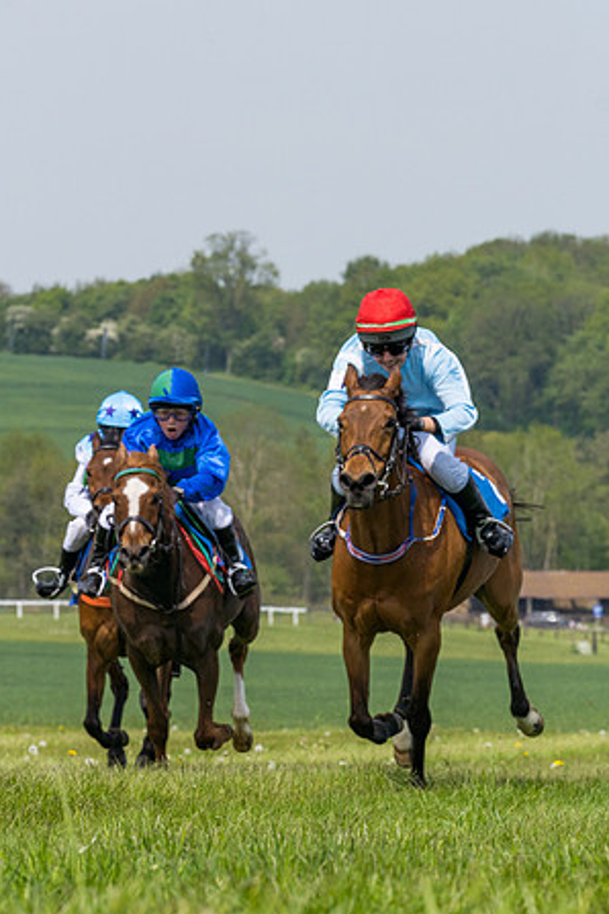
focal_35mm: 258
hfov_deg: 5.3
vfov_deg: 8.0
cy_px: 338
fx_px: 6546
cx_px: 268
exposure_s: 1/2000
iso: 400
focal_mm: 135
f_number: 9
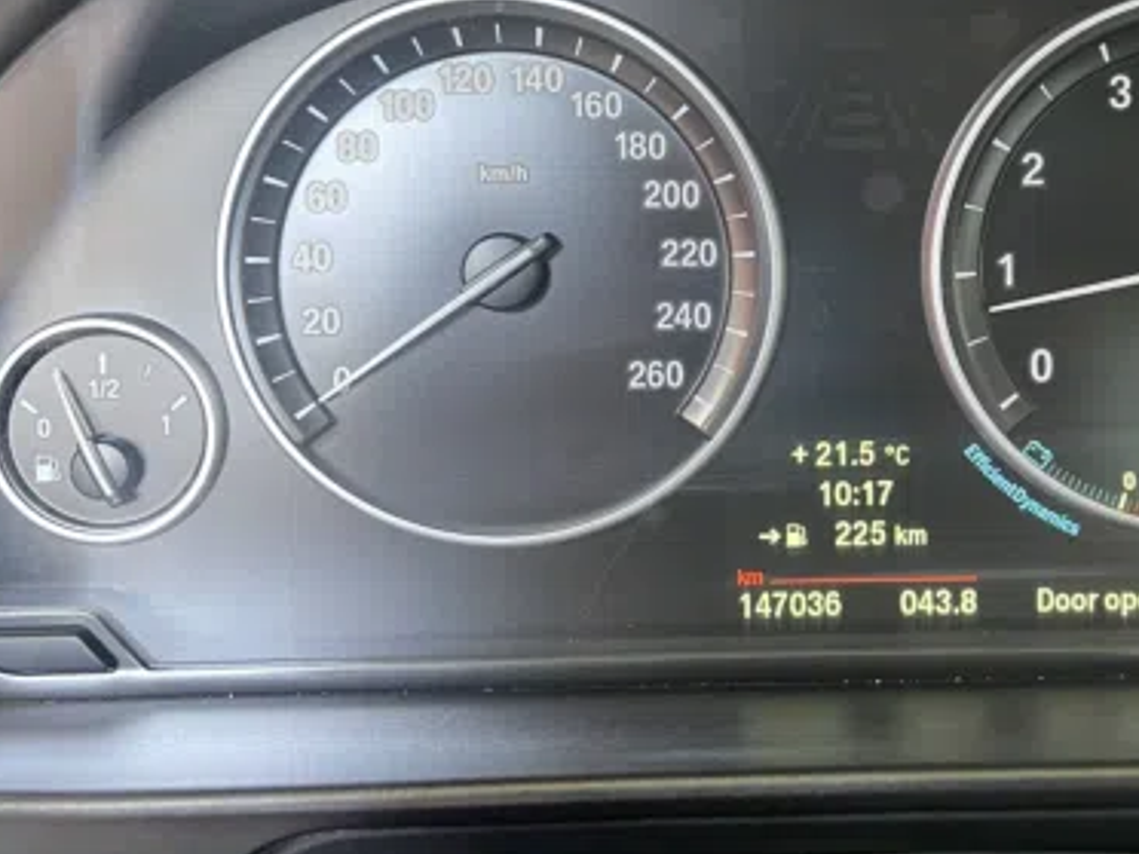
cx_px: 787
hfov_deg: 43.1
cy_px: 275
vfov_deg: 33.3
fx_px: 1415
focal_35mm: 43
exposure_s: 1/56
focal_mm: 5.1
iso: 400
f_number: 1.6
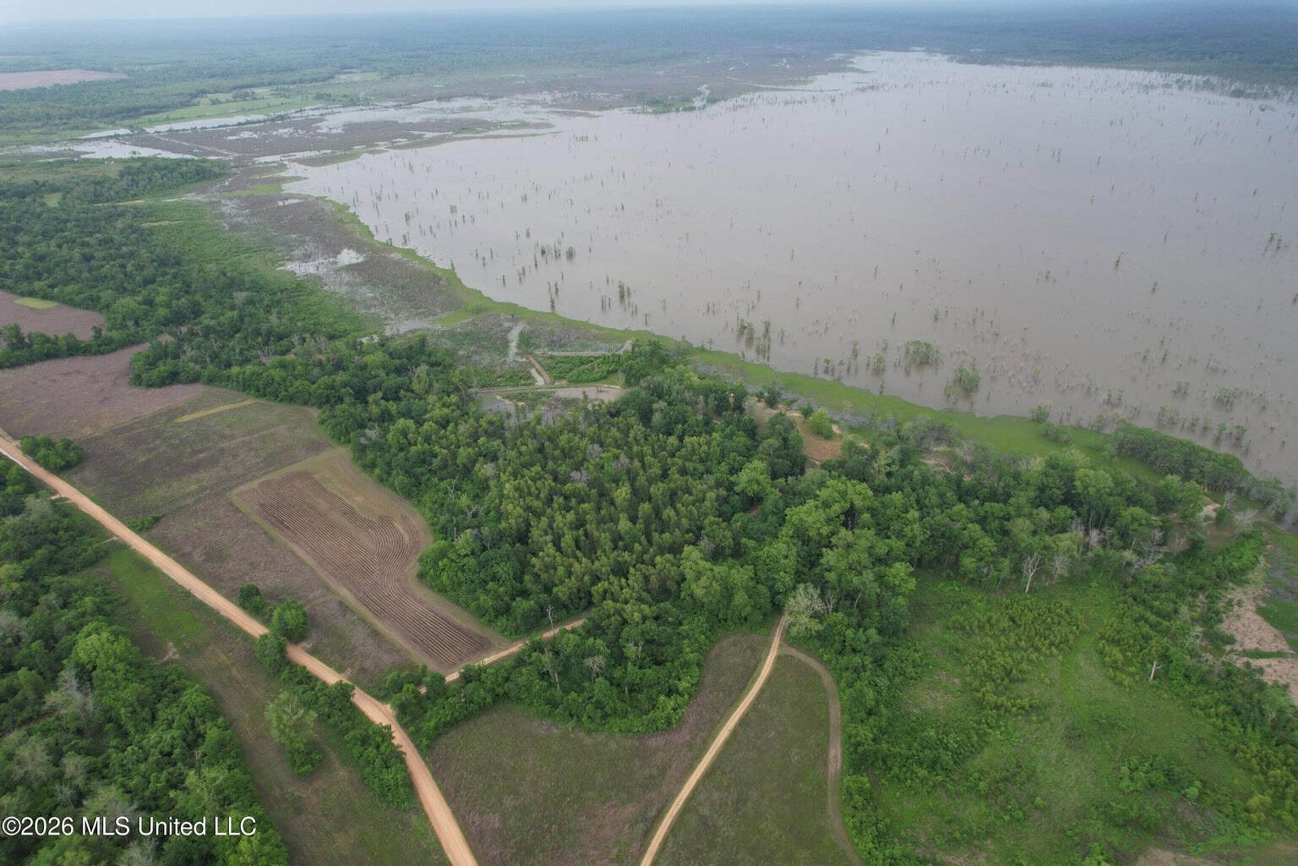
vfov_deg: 57.2
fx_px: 793
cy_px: 433
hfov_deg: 78.6
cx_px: 649
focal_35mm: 22
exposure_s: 1/350
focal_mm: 8.4
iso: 100
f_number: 2.8
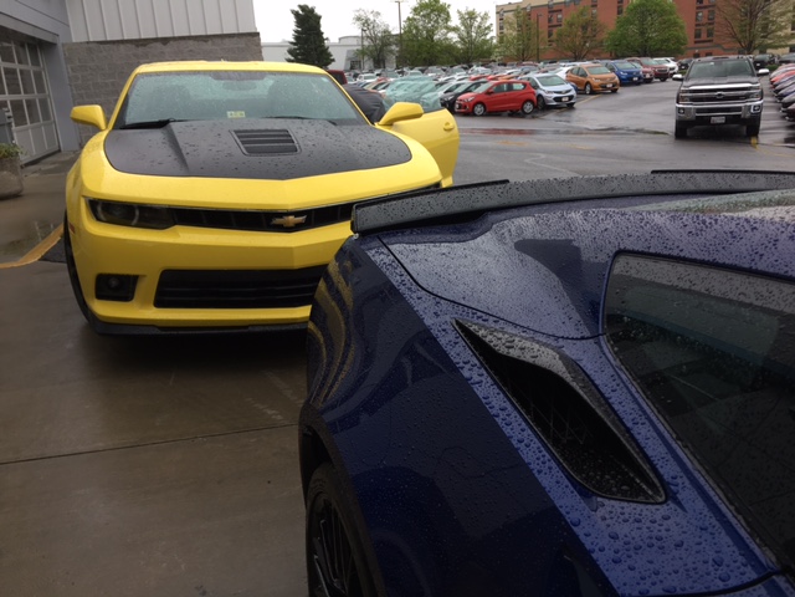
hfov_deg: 61.7
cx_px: 398
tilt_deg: -15.8
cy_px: 298
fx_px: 666
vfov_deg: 48.2
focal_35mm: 29
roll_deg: +4.3
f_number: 2.2
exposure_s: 1/249
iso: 25
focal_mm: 4.15
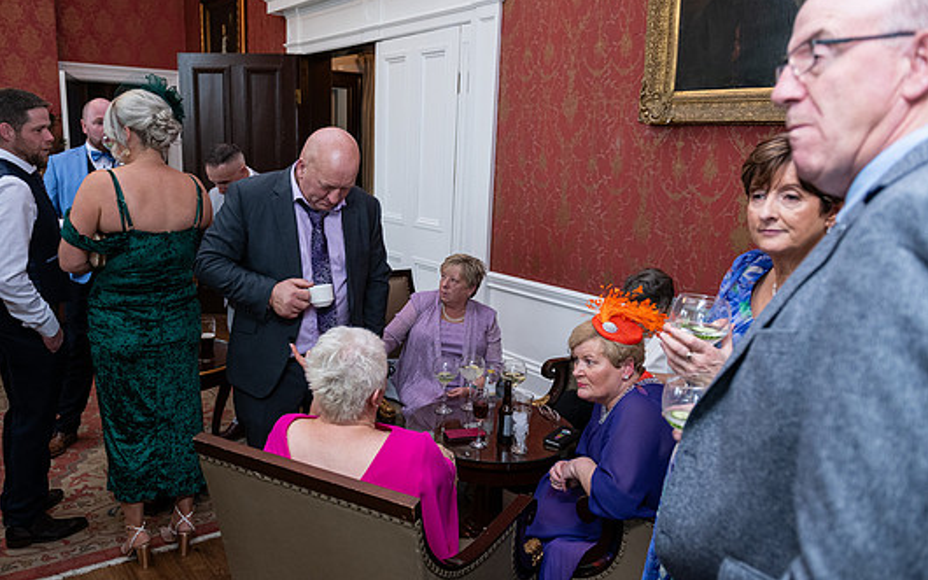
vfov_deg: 43.1
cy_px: 302
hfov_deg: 64.5
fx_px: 733
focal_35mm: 29
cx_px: 424
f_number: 3.5
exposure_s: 1/160
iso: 800
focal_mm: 26
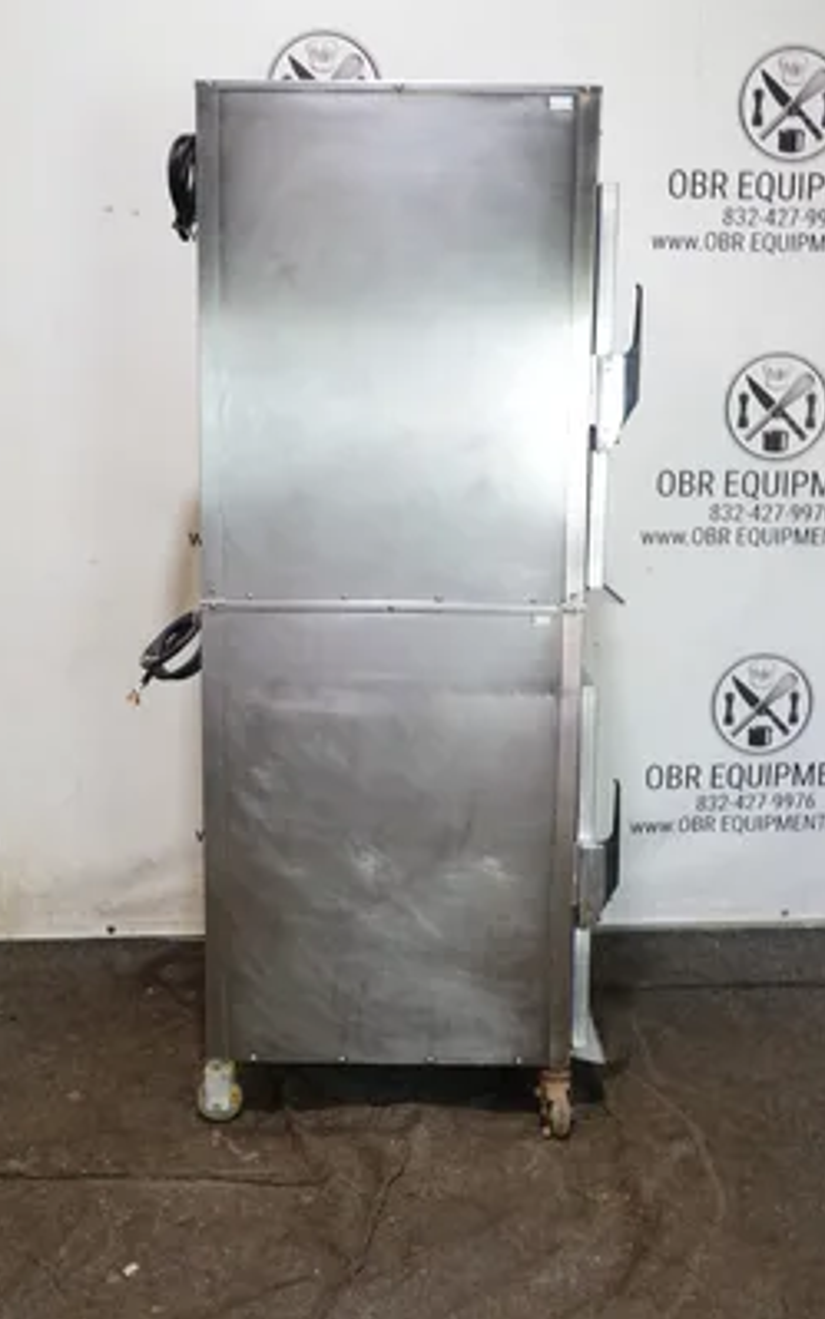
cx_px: 422
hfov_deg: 32.0
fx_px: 1438
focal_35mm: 40
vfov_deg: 49.3
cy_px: 660
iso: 125
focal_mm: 14.4
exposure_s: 1/6
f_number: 3.5
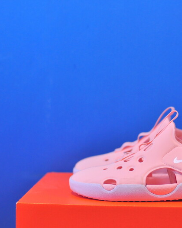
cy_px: 114
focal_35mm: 107
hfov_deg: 14.2
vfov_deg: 18.0
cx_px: 162
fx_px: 721
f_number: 2.5
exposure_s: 1/320
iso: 250
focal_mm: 50
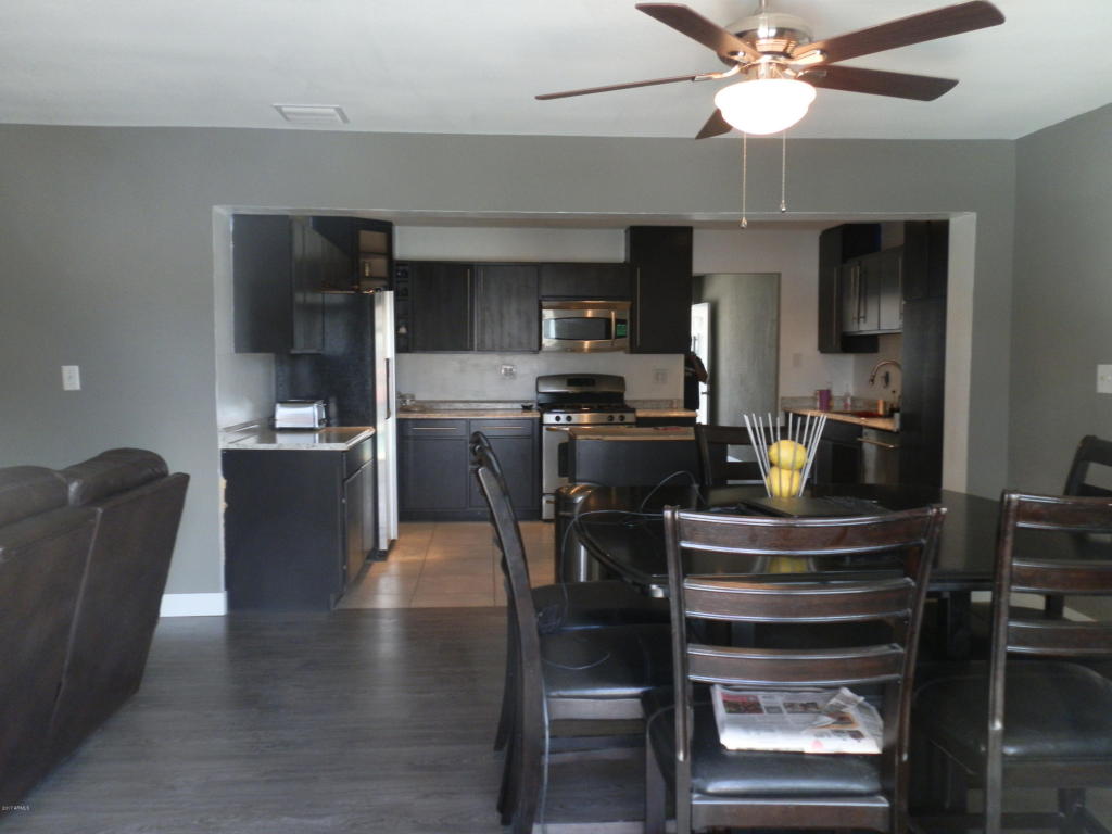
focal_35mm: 28
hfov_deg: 63.4
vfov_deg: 49.7
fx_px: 899
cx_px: 556
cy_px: 417
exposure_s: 1/30
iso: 125
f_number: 3.1
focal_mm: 5
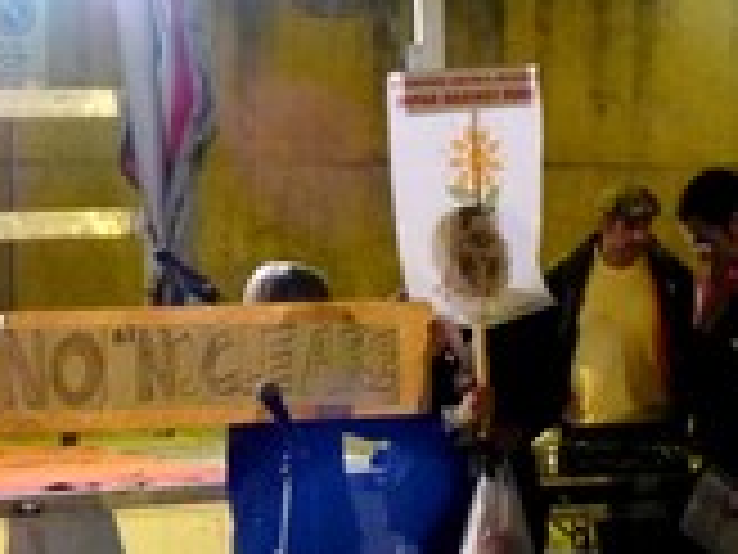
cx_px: 220
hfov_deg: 14.7
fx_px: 2857
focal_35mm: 134
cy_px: 347
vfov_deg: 11.1
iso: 800
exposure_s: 1/8
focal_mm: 9.9
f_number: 4.2
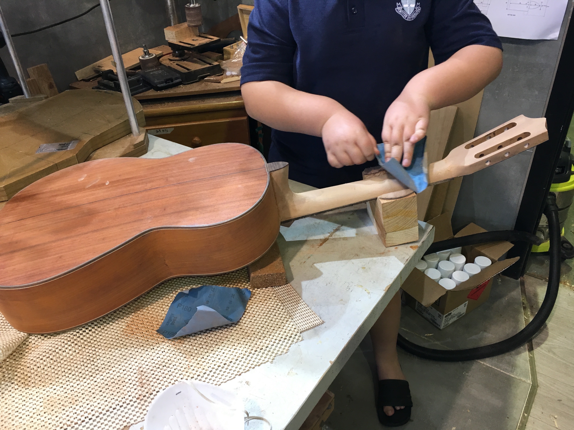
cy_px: 215
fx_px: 481
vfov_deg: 48.2
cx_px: 287
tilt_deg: -34.4
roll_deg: +3.0
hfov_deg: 61.7
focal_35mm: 29
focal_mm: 4.15
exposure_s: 1/33
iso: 50
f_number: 2.2
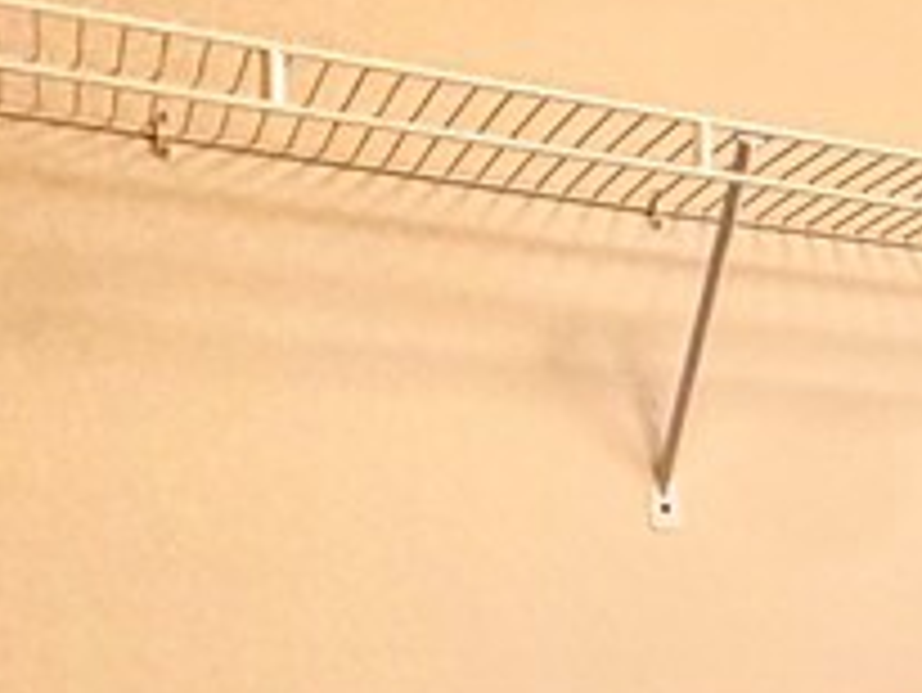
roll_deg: -0.1
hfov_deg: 23.8
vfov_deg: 20.1
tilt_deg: -1.5
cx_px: 1255
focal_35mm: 70
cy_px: 752
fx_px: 1866
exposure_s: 1/60
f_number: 2.2
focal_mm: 2.22
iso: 200
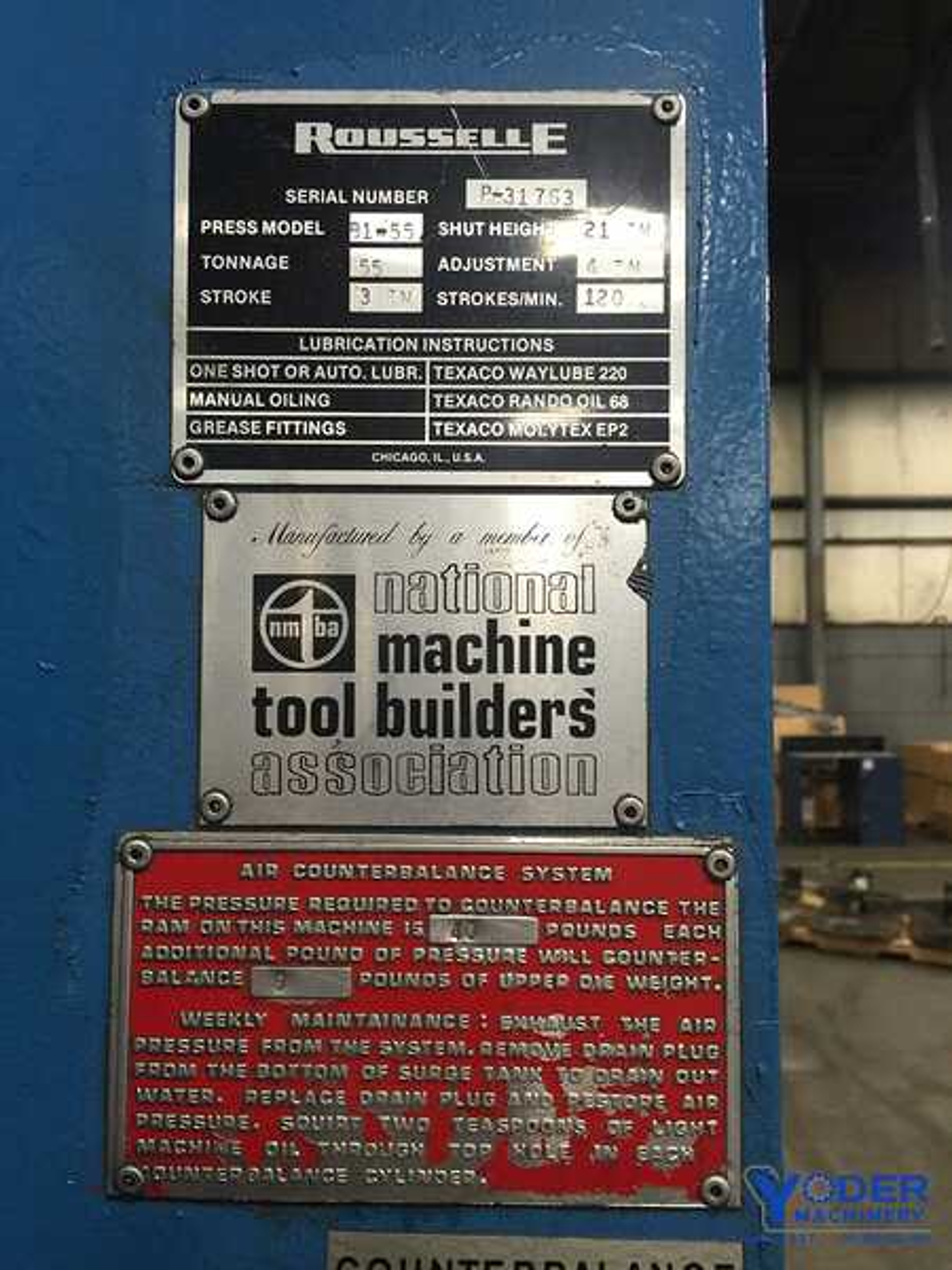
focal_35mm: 29
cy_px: 635
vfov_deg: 61.7
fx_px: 1063
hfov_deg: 48.2
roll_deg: +0.7
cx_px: 476
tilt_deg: +2.9
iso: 40
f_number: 2.2
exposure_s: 1/15
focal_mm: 4.15
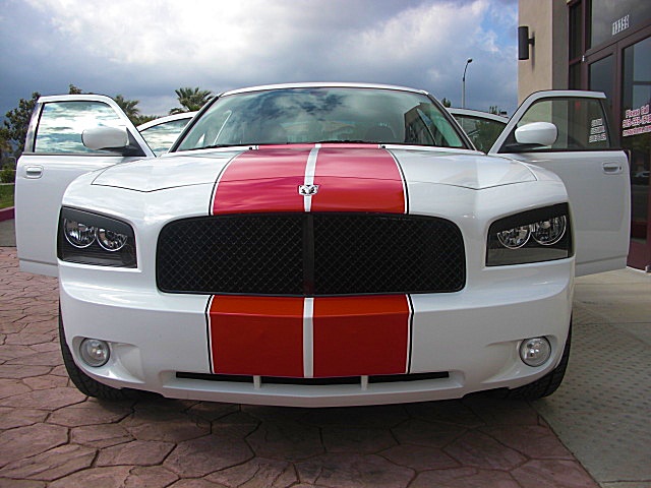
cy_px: 244
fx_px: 677
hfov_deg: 51.4
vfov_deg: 39.7
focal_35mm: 36
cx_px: 326
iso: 50
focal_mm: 6.3
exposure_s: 1/1000
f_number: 2.8
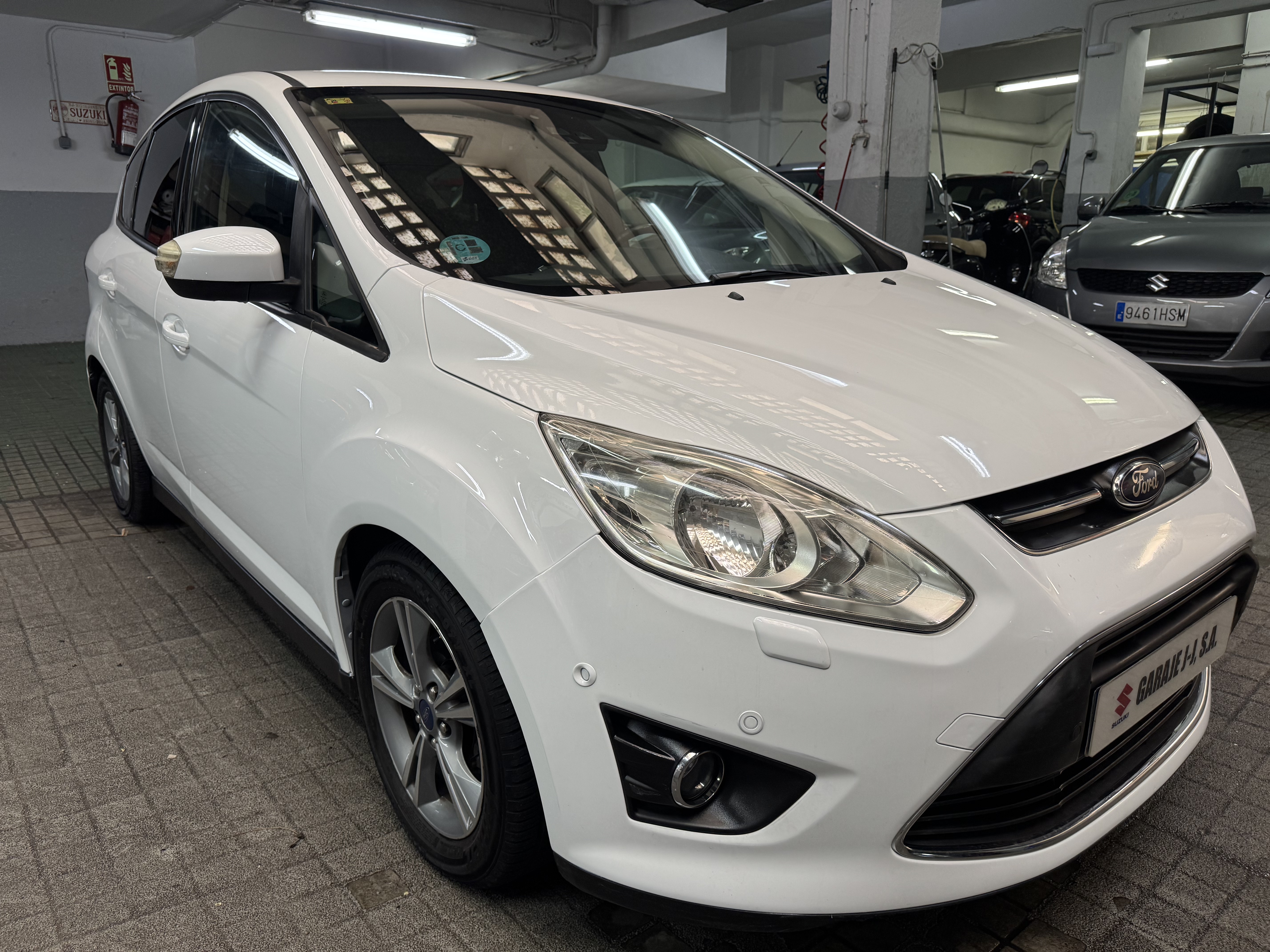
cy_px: 476
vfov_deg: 56.8
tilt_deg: -14.4
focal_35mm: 24
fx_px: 881
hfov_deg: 71.6
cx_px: 635
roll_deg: +0.8
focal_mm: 6.76
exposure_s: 1/100
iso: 100
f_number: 1.78
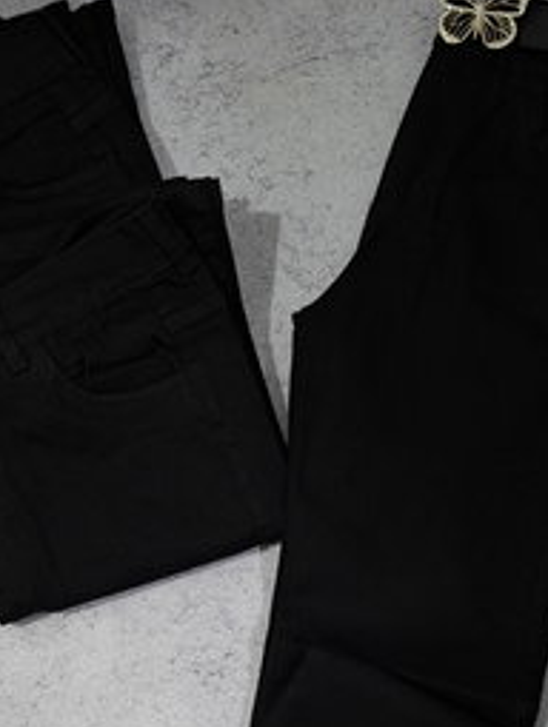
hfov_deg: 30.3
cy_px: 637
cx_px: 243
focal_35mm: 48
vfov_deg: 37.3
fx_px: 1011
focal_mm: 5.54
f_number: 1.8
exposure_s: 1/50
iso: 250
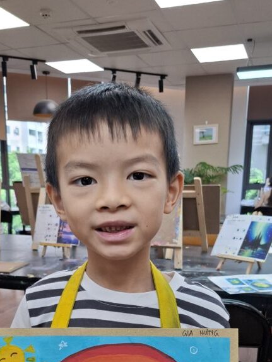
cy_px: 270
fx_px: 419
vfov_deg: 45.2
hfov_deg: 35.9
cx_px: 115
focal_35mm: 40
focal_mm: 5.54
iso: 64
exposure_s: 1/100
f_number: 1.8
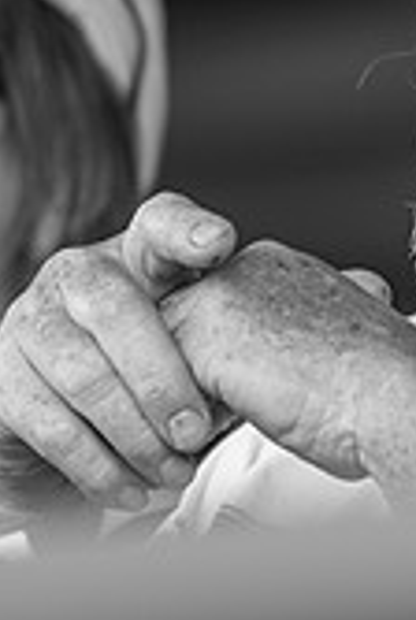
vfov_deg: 2.3
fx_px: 15448
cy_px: -8
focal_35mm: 895
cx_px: 155
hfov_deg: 1.5
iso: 100
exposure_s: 1/250
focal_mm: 200
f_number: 2.8
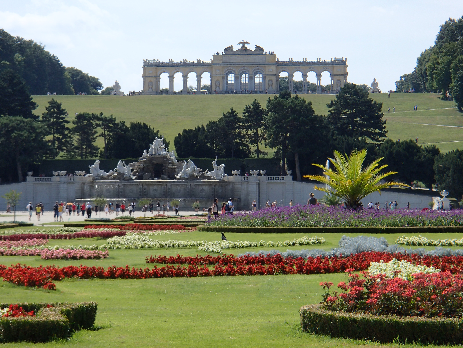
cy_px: 174
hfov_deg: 17.7
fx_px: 1485
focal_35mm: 111
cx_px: 232
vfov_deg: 13.3
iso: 100
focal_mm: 19.85
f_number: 5.2
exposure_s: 1/640
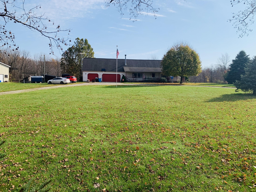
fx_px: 192
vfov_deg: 53.1
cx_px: 128
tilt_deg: -3.7
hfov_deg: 67.3
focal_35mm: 26
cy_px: 96
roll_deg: -0.8
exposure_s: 1/2481
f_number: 1.8
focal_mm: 4.25
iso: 25
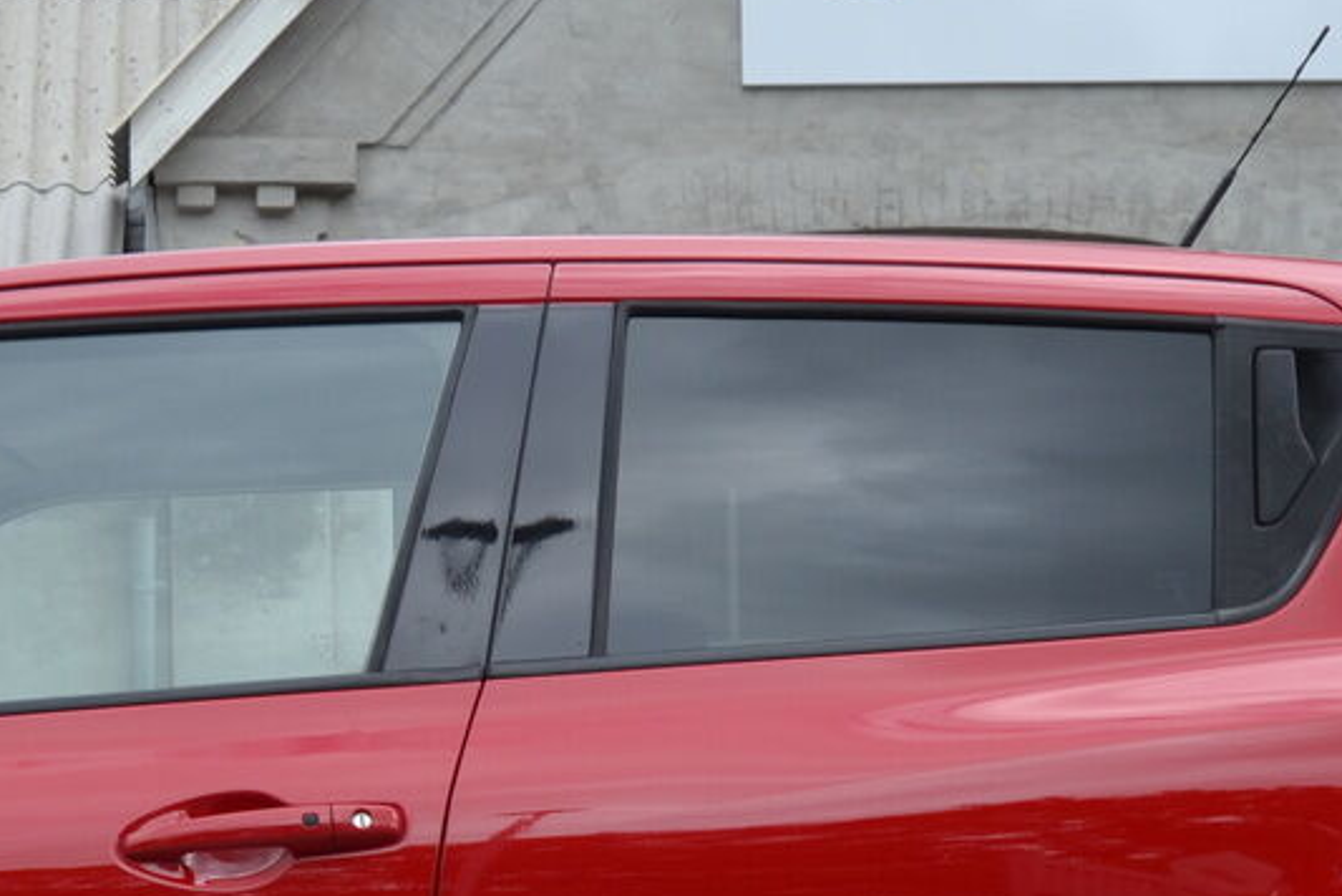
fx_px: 4028
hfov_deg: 18.6
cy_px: 992
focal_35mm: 108
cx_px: 179
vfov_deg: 12.5
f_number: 6.3
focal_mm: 20
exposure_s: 1/160
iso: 100
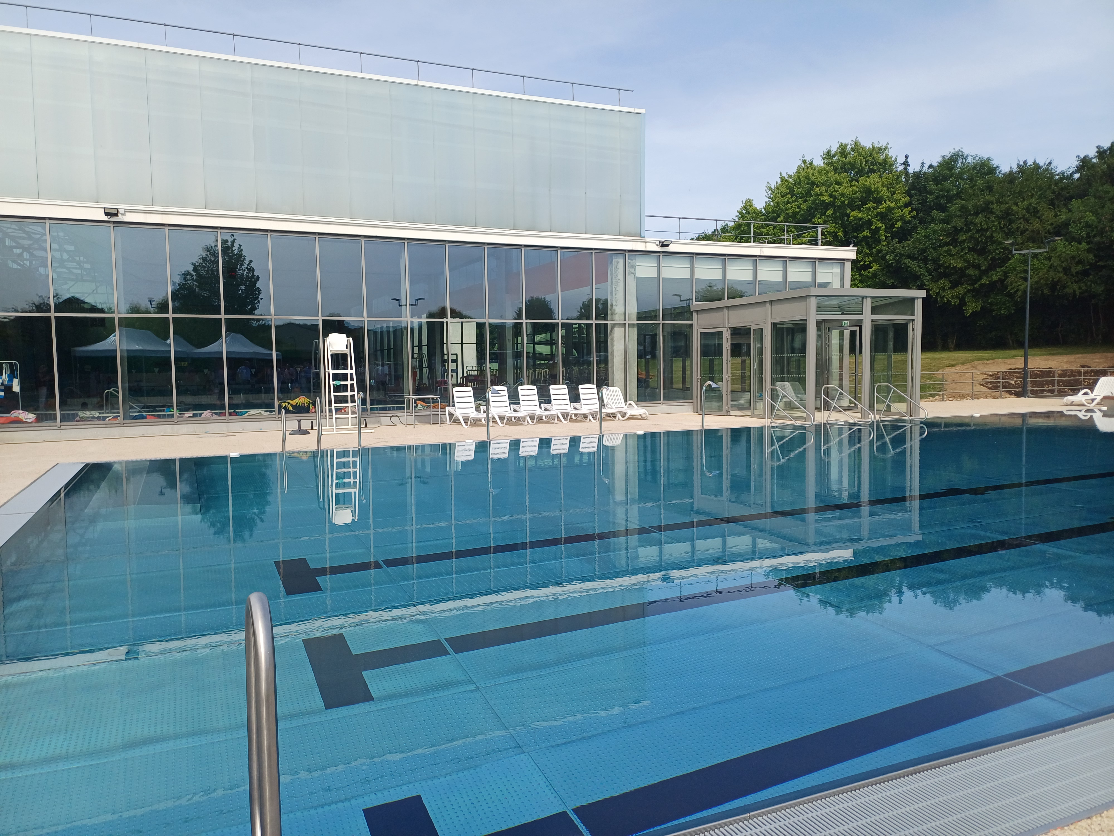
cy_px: 418
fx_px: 805
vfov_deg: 54.9
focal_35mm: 25
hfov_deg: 69.4
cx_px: 557
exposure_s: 1/898
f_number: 1.8
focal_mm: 4.65
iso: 50
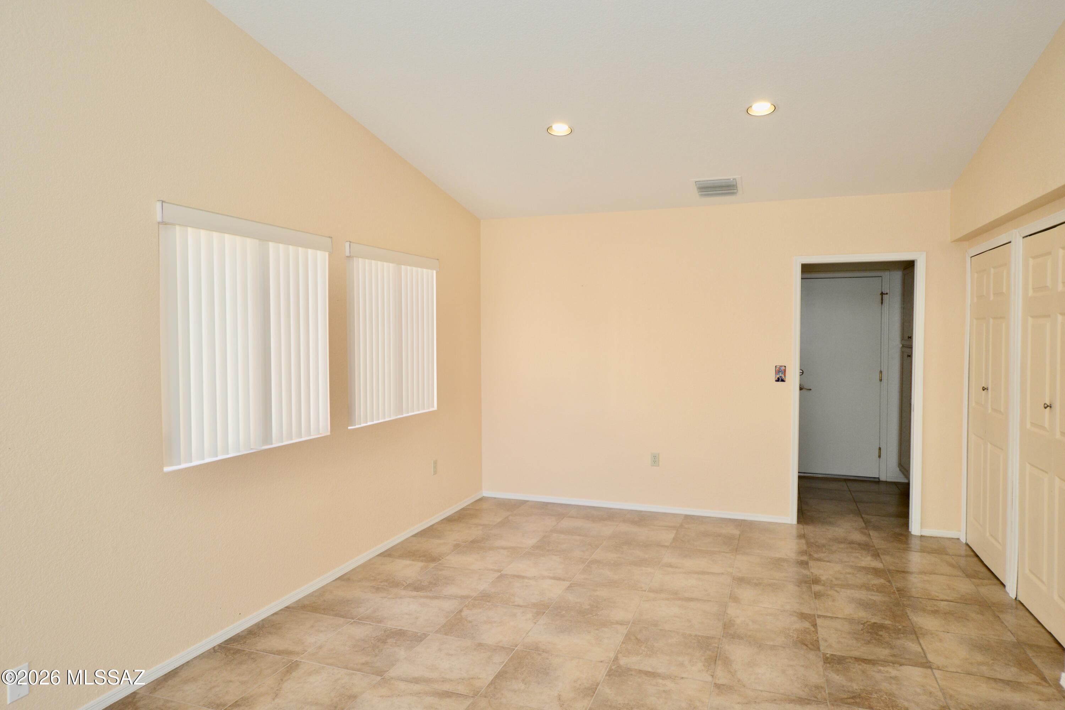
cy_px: 355
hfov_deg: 73.7
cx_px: 532
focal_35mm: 24
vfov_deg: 53.1
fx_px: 710
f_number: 7.1
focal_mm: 24
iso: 800
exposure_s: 1/60
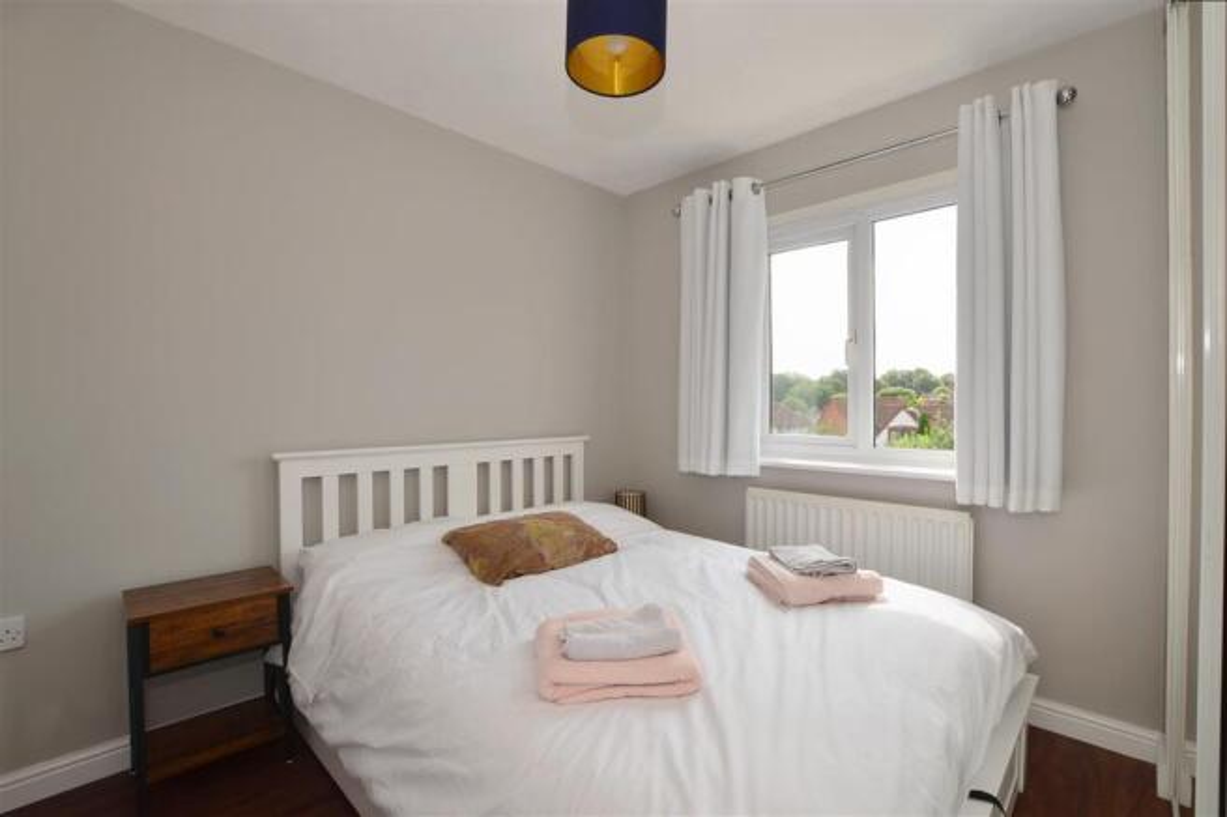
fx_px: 511
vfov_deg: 77.3
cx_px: 614
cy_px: 408
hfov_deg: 100.4
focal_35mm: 15
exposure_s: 1/50
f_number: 11
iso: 400
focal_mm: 10
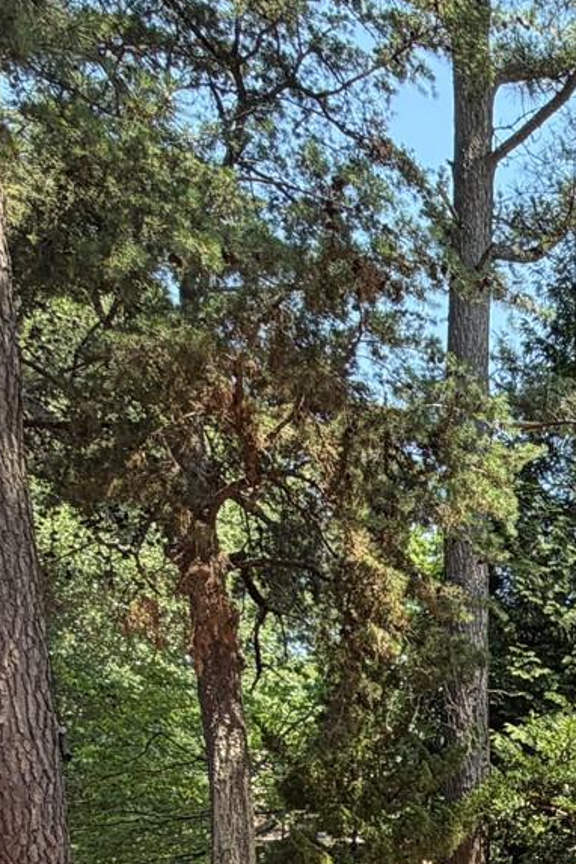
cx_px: 894
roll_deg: -0.2
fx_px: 1248
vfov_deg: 34.0
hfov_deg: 21.3
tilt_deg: -2.3
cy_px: 906
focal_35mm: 52
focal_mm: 2.22
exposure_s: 1/241
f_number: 2.2
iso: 40
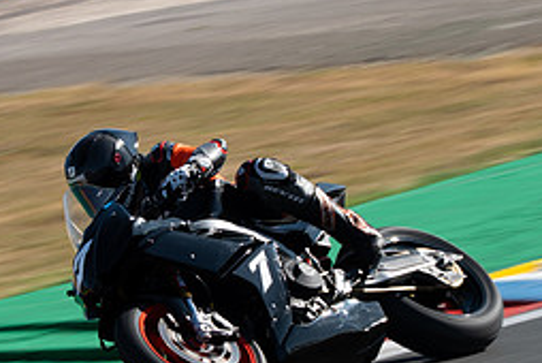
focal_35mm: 478
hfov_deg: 4.3
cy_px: 244
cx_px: 209
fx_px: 7205
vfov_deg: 2.9
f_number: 11
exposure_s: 1/160
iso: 125
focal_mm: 182
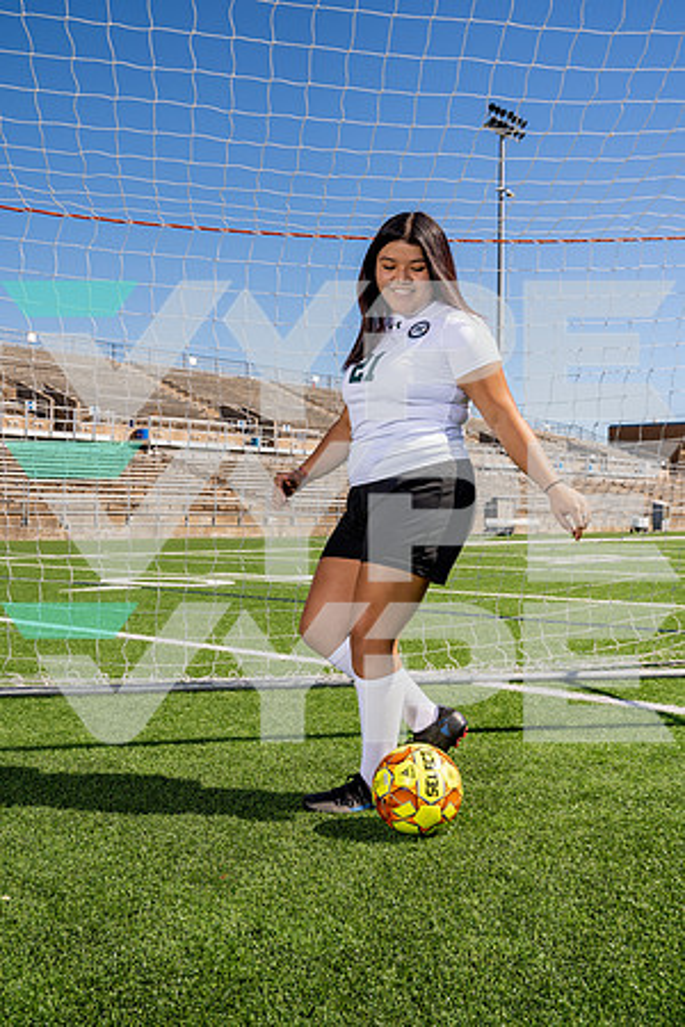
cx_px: 342
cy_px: 514
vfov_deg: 53.1
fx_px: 1027
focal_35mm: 36
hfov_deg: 36.9
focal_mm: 36
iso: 100
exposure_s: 1/250
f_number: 8
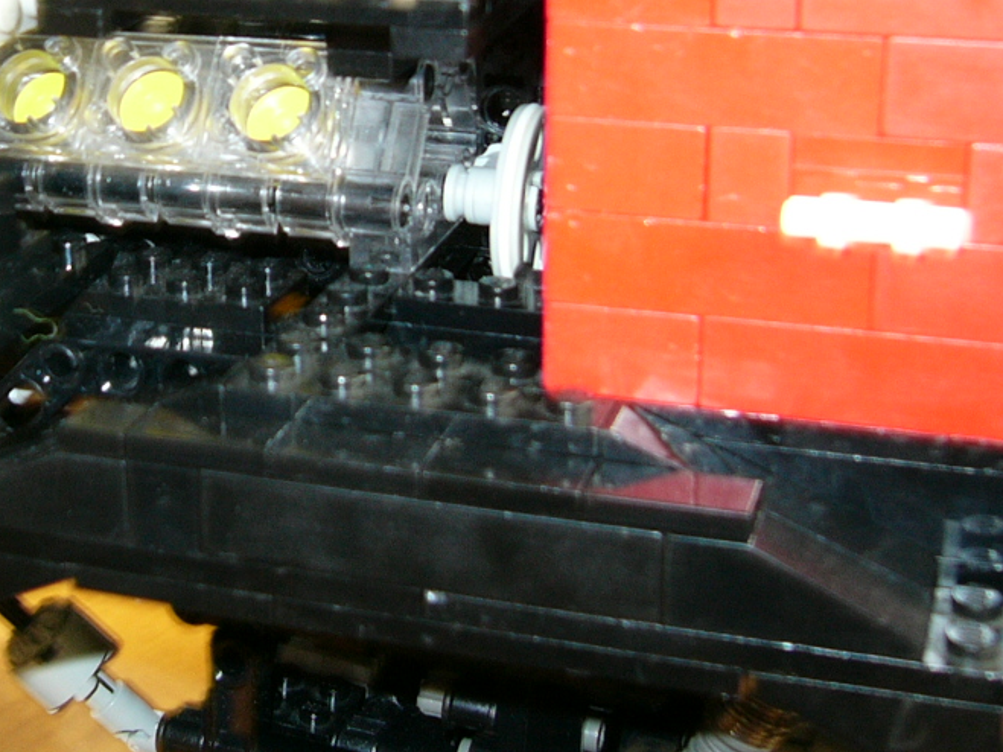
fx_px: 1970
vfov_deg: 21.3
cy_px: 143
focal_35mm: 68
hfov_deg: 28.1
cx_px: 233
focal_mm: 5.8
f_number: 2.8
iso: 100
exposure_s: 1/1.3
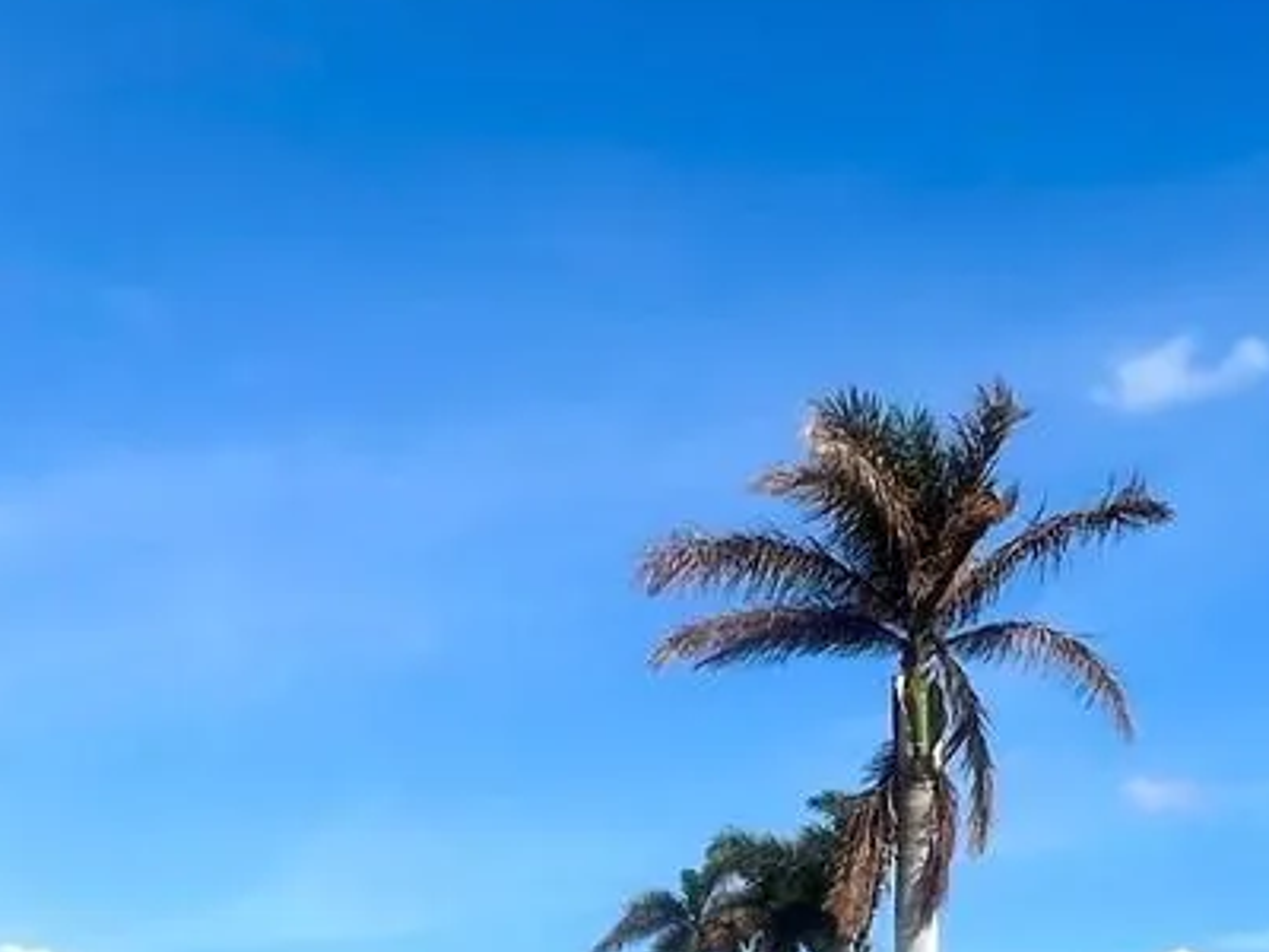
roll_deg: -0.3
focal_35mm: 52
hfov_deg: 36.8
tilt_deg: +14.5
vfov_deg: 27.7
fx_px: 1906
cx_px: 669
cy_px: 689
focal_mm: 1.57
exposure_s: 1/2481
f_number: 1.8
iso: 32
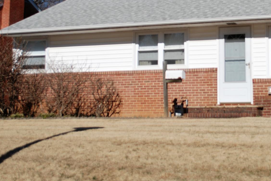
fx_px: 535
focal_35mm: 71
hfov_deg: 27.9
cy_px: 40
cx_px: 215
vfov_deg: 19.0
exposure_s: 1/1600
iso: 100
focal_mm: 26
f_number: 4.2
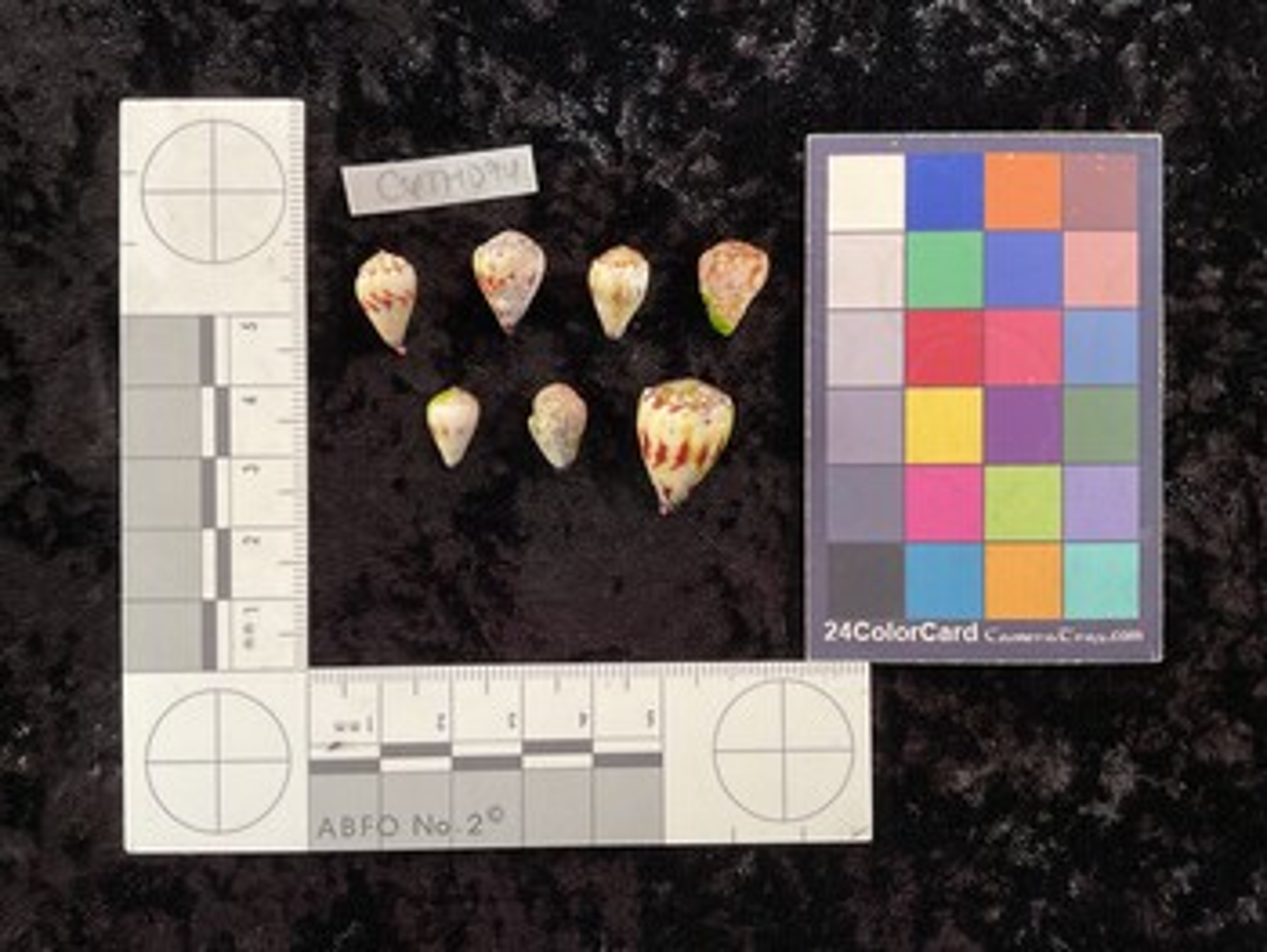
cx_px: 634
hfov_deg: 61.6
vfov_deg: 48.3
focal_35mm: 29
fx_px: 1062
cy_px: 476
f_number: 1.8
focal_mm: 3
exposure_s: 1/50
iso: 50
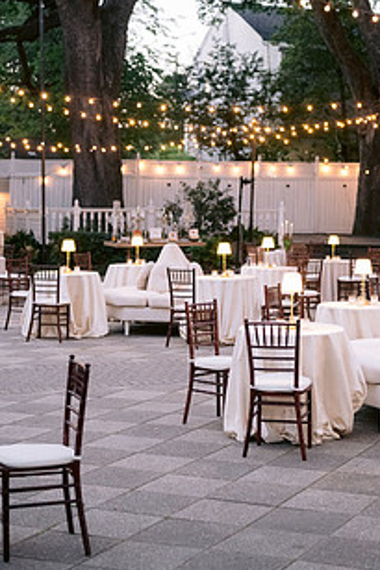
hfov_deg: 18.6
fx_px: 1157
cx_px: 248
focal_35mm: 73
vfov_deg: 27.7
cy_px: 233
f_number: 2.5
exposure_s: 1/100
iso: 1600
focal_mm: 50
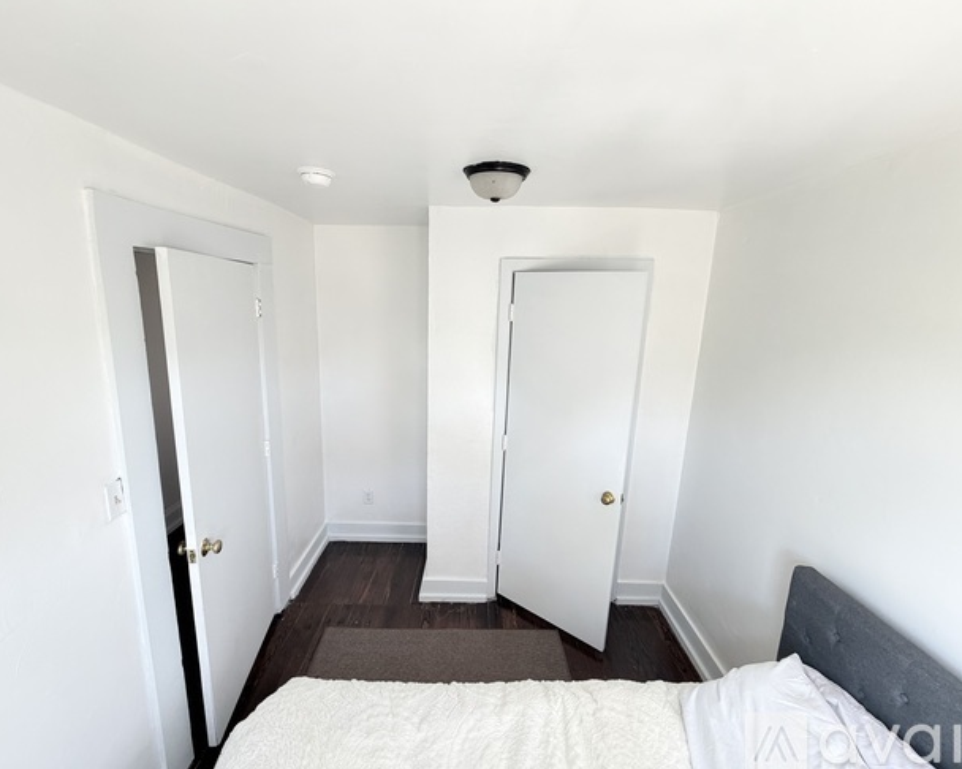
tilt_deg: -11.3
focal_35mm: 15
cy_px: 380
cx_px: 472
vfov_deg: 84.0
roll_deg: -0.6
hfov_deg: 96.8
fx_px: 427
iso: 200
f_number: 2.2
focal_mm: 2.22
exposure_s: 1/60
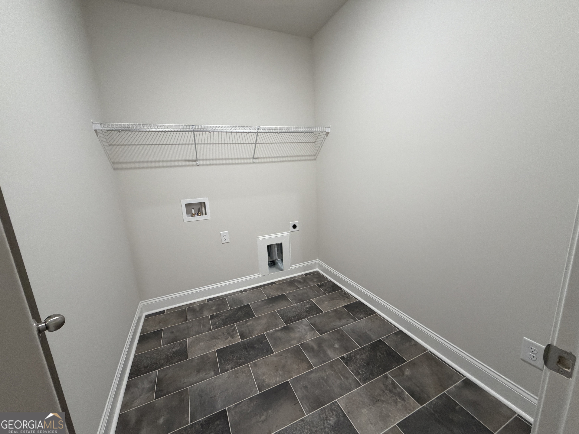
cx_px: 290
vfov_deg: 85.7
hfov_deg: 102.1
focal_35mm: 14
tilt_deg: -12.5
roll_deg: +2.9
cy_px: 217
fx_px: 234
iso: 320
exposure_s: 1/60
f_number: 2.2
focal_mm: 2.22
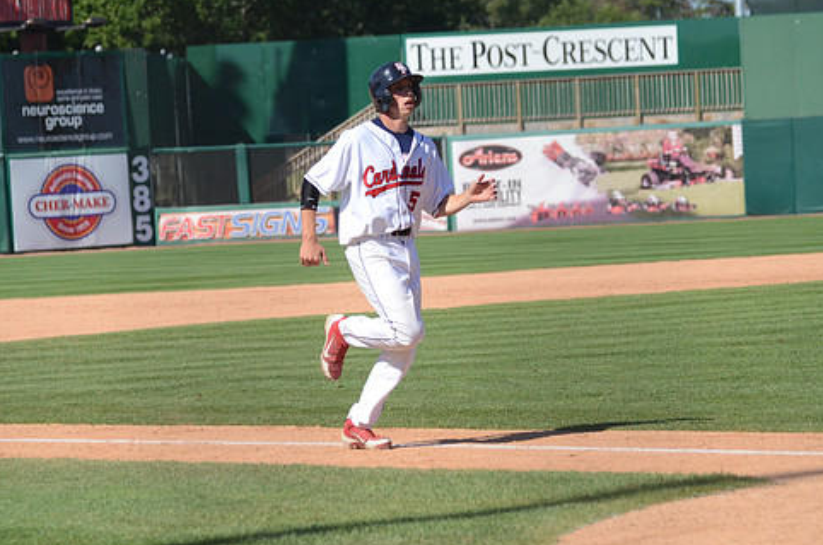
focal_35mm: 226
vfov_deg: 6.1
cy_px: 239
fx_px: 5146
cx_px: 369
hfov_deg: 9.1
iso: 1000
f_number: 4.8
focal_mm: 125
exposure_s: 1/8000
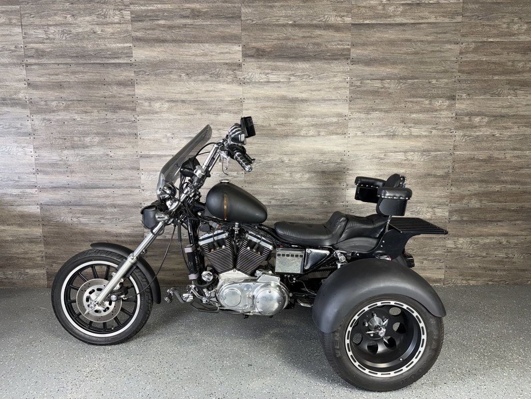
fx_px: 368
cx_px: 266
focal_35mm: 24
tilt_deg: -8.4
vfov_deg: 56.8
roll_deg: +0.2
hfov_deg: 71.6
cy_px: 200
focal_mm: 6.76
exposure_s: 1/26
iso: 64
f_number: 1.78
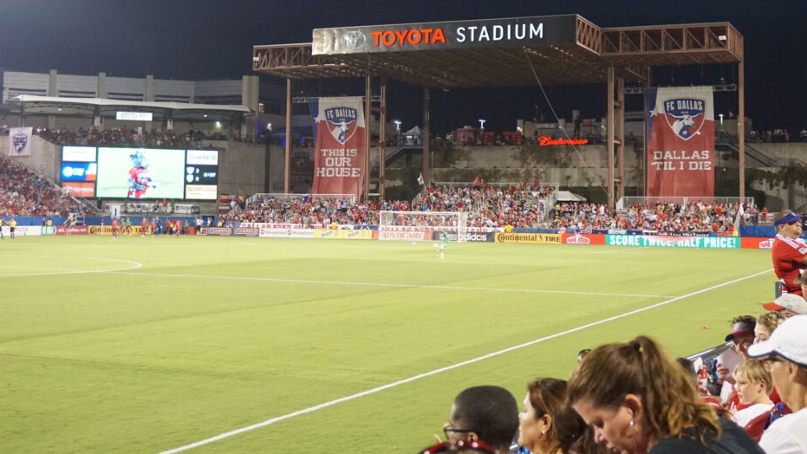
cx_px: 439
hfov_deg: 38.0
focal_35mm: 55
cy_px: 112
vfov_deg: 21.8
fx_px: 1170
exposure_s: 1/160
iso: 2500
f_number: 4.5
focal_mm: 27
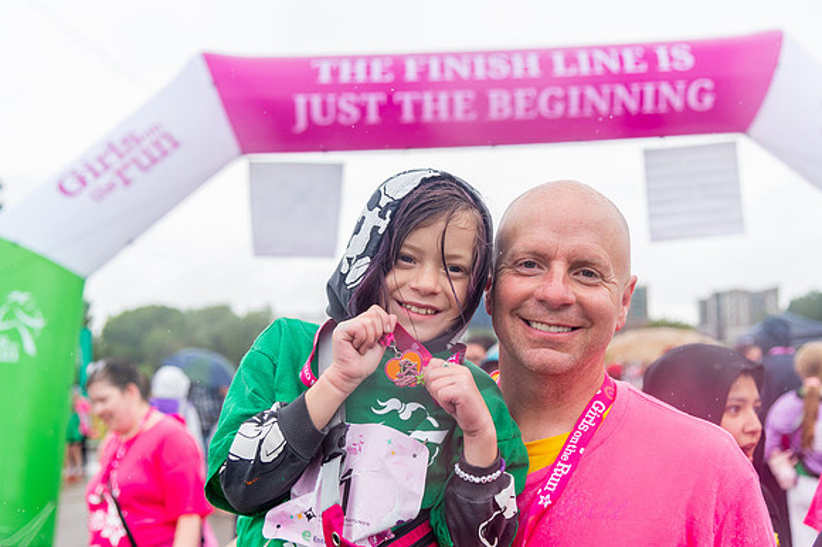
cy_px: 274
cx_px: 411
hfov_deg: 39.6
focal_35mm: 50
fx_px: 1141
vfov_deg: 27.0
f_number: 4
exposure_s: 1/2500
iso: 1600
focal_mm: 50
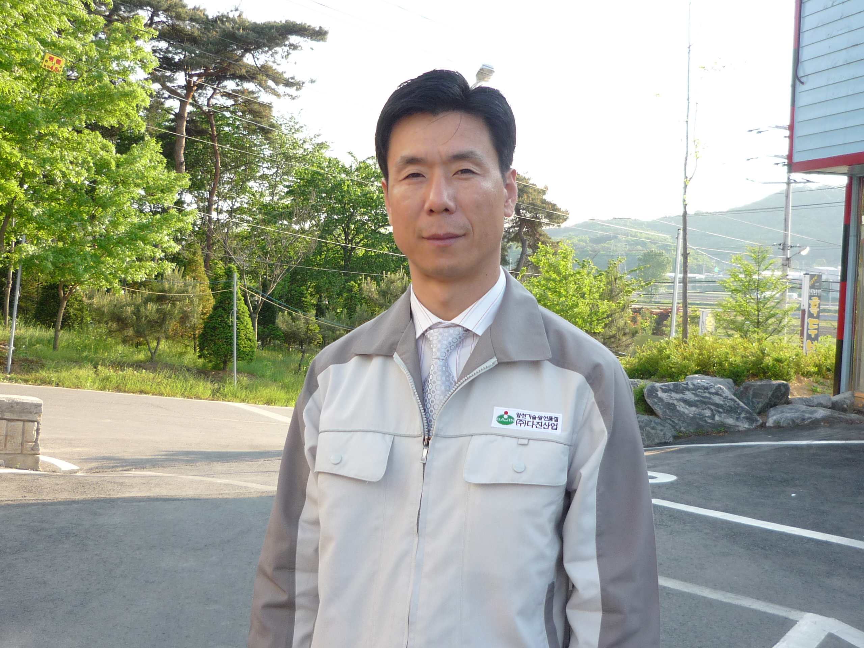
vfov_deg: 33.6
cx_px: 432
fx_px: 1073
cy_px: 324
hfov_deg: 43.9
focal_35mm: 43
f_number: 2.8
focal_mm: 5.5
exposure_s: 1/250
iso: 100
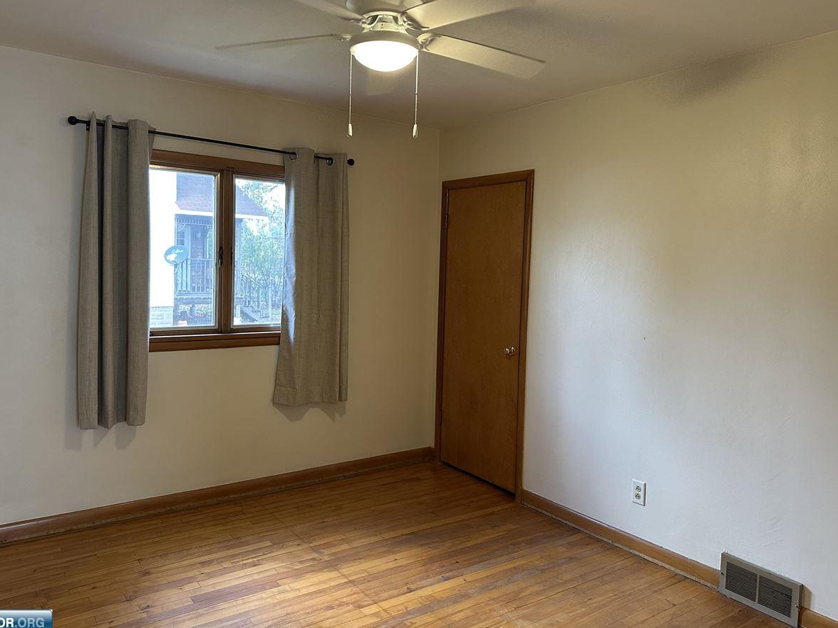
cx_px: 410
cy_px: 296
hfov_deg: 67.3
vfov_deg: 53.0
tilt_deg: -3.2
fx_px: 629
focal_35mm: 26
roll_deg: -2.0
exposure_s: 1/60
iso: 200
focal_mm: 6.86
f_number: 1.78
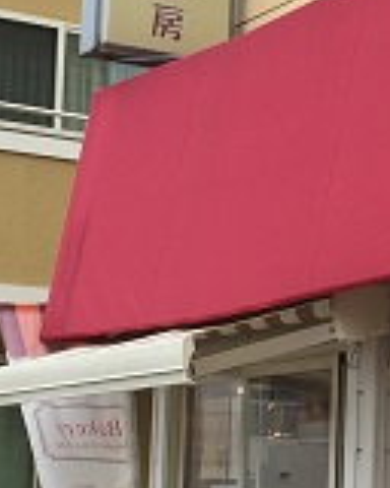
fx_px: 1832
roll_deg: -0.8
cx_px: 500
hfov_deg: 11.8
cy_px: 293
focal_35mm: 127
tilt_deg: +7.1
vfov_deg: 15.1
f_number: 2.2
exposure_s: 1/659
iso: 32
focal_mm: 4.15
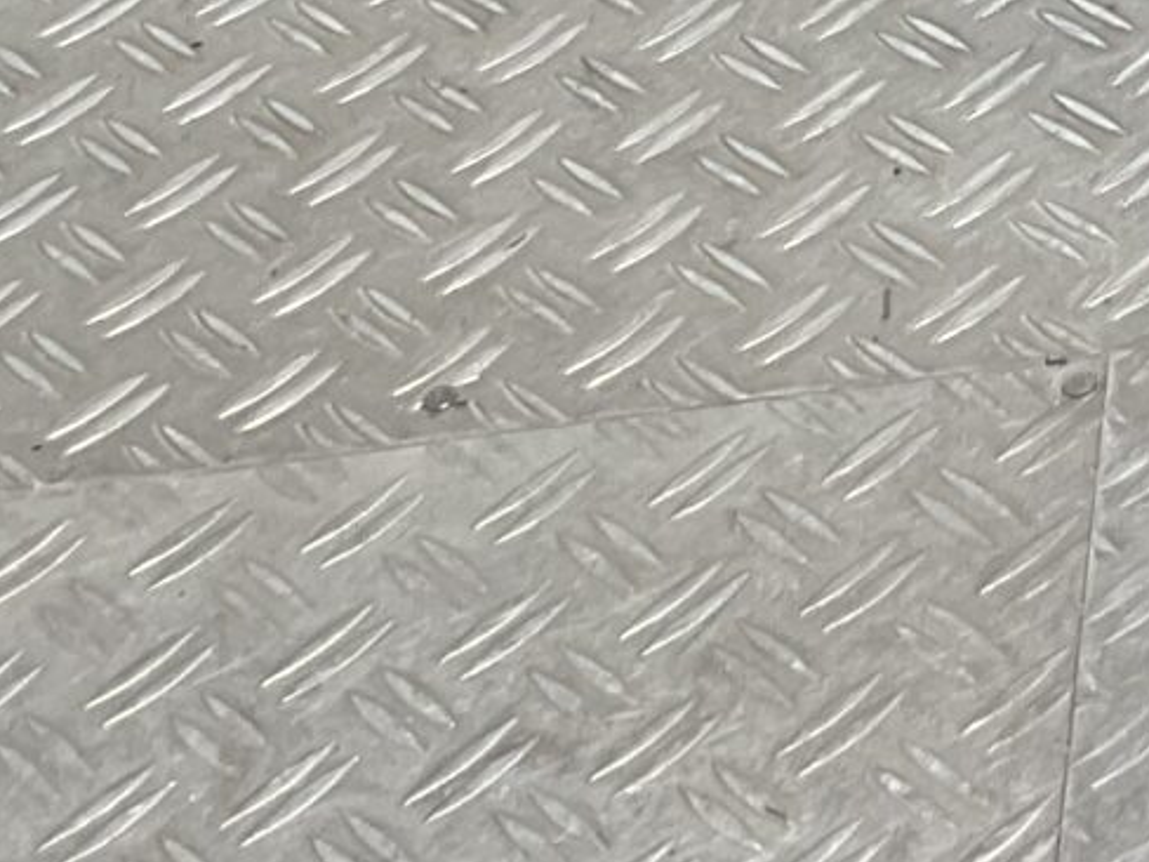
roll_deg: +12.6
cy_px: -344
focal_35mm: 152
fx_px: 5045
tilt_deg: -33.5
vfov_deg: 9.5
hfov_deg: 12.6
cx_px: 1462
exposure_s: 1/120
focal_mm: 3
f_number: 1.8
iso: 16
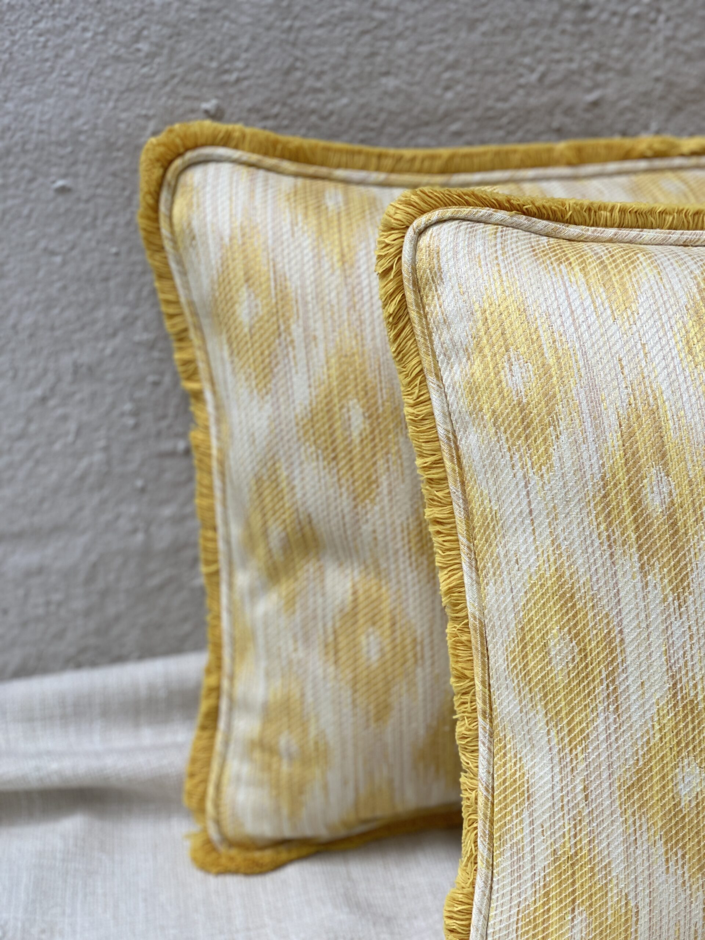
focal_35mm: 52
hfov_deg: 28.0
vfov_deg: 36.8
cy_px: 470
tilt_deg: -21.4
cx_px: 352
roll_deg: +1.5
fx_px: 1412
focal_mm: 6
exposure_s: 1/122
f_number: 2
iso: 80
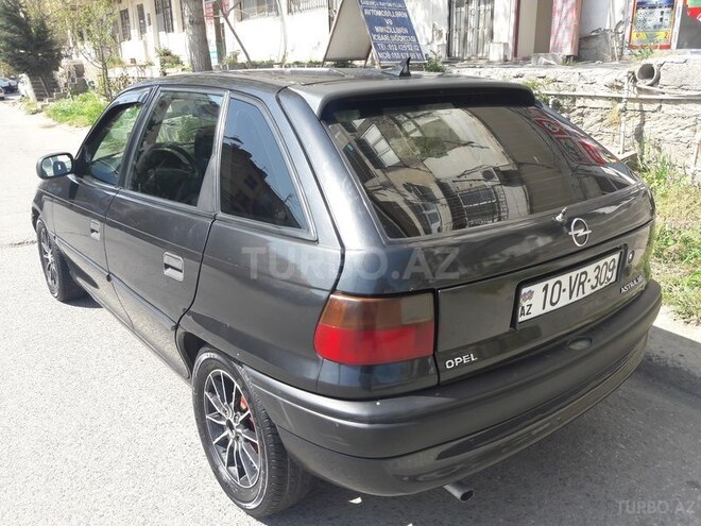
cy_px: 263
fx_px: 567
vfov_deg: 49.7
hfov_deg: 63.4
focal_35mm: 28
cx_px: 350
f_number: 1.9
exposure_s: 1/558
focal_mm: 3.7
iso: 40
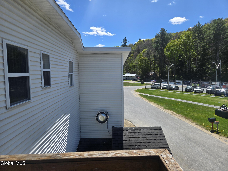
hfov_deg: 73.9
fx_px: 151
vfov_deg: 58.9
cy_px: 86
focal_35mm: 23
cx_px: 114
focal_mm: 5.4
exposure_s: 1/2921
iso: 40
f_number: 1.8
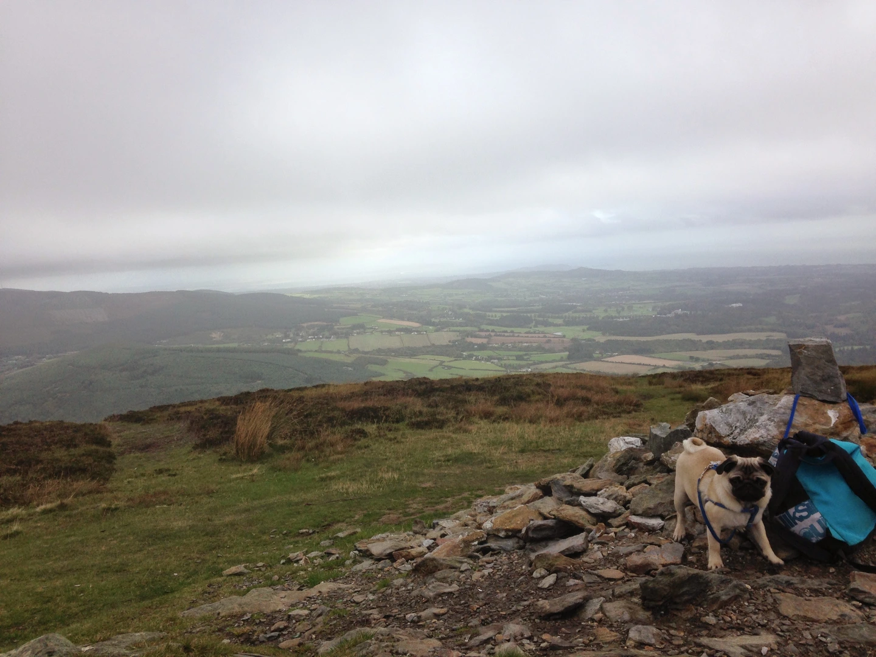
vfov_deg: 42.9
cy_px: 328
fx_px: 835
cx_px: 438
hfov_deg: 55.4
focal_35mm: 33
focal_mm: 4.12
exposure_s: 1/345
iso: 50
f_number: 2.4
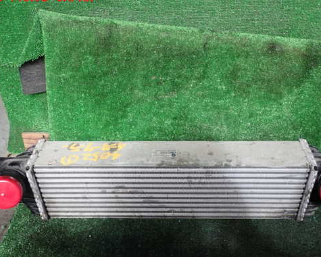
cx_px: 173
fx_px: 352
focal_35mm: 37
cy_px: 141
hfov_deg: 49.0
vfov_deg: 40.1
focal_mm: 5.4
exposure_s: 1/100
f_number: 3.2
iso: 100
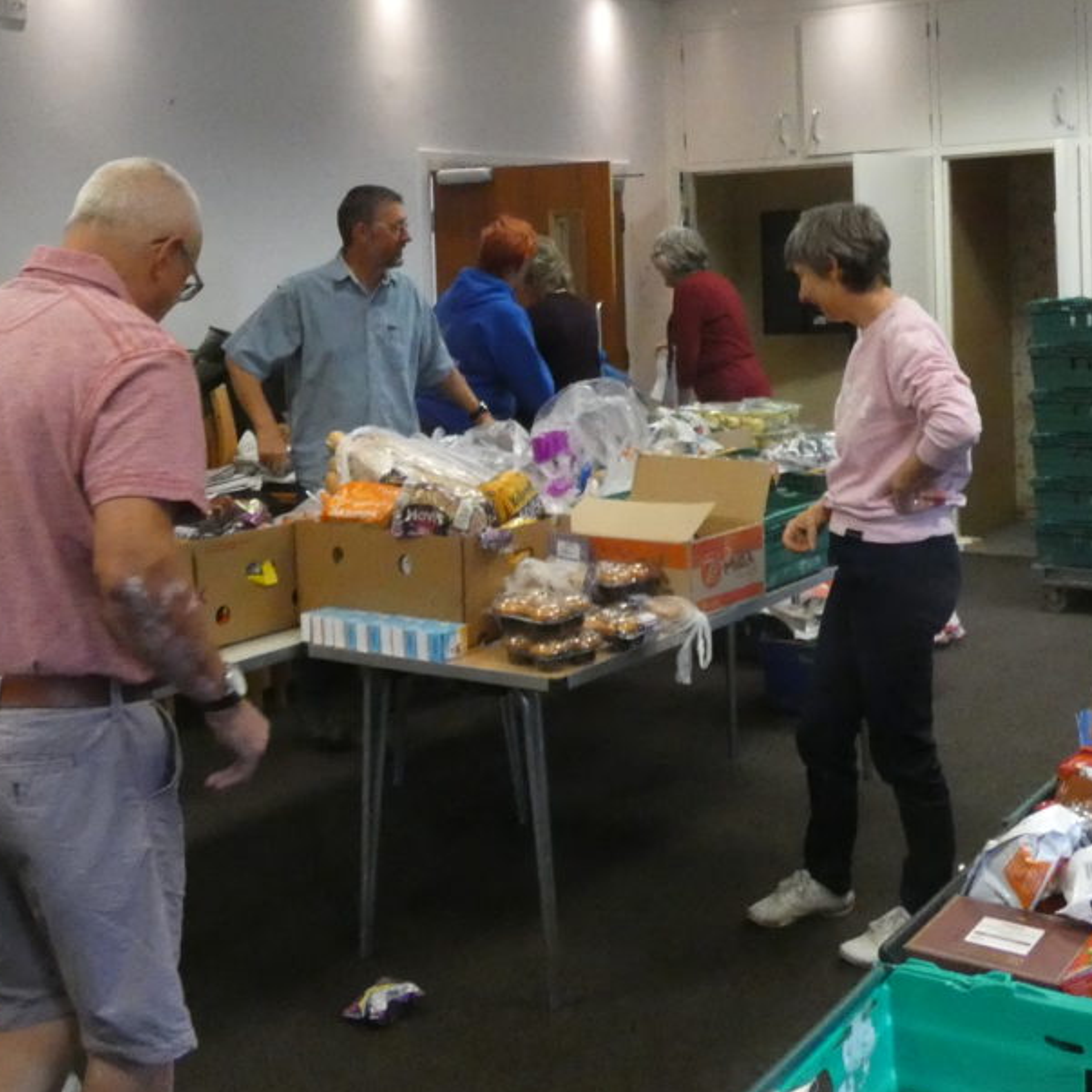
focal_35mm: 45
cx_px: 494
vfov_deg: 36.9
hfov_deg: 37.5
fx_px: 1606
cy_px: 317
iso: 800
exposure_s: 1/125
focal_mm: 3.6
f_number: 2.8
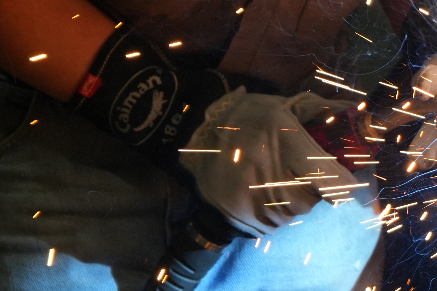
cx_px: 476
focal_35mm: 199
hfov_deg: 10.2
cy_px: 94
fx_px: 2415
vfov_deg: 6.9
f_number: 5.6
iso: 1600
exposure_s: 1/160
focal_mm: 70
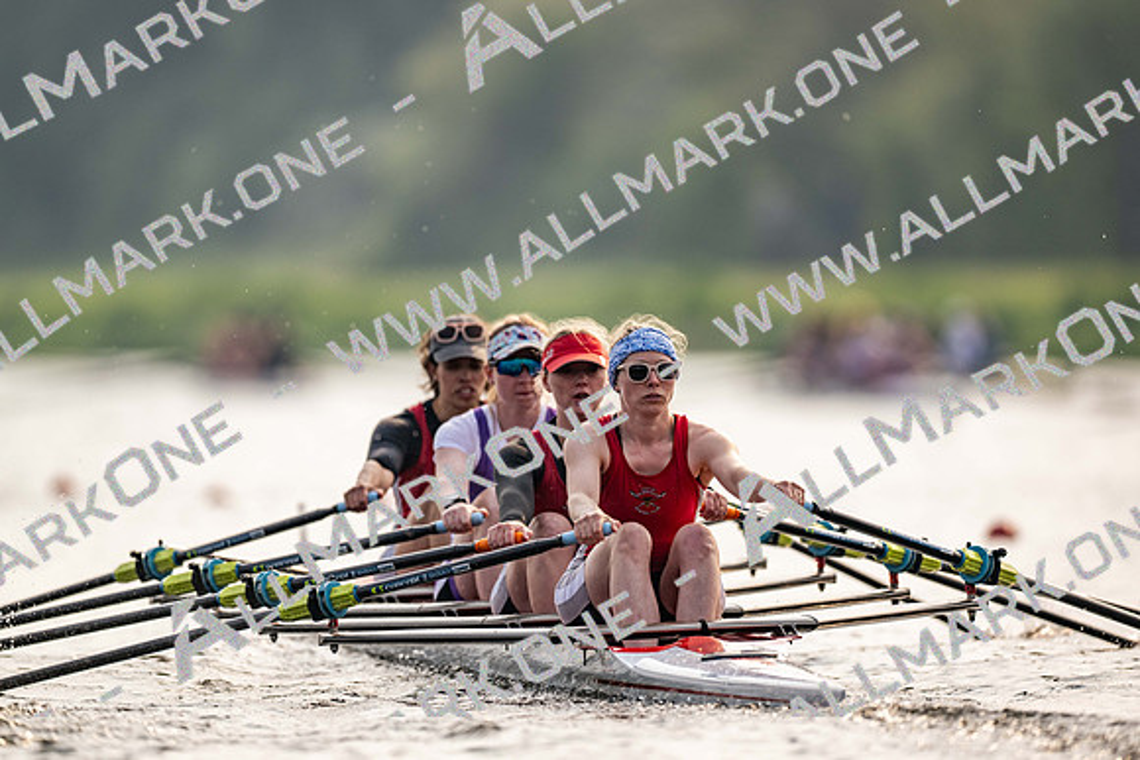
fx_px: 19004
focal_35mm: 600
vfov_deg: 2.3
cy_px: 380
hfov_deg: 3.4
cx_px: 570
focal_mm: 600
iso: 280
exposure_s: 1/2500
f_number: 4
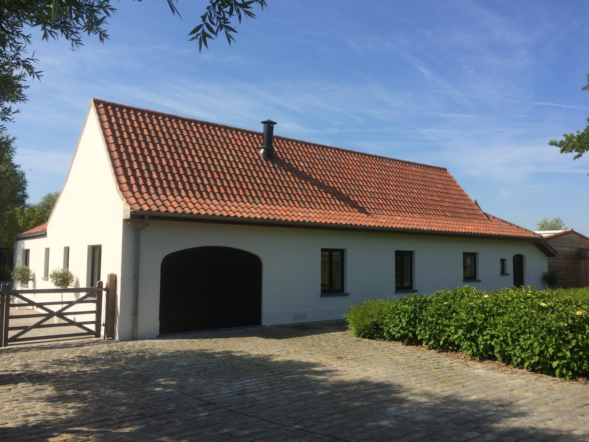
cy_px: 221
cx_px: 294
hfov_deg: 61.7
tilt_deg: +5.6
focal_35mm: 29
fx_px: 493
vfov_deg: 48.2
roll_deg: +1.0
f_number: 2.2
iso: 32
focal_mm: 4.15
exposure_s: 1/1866
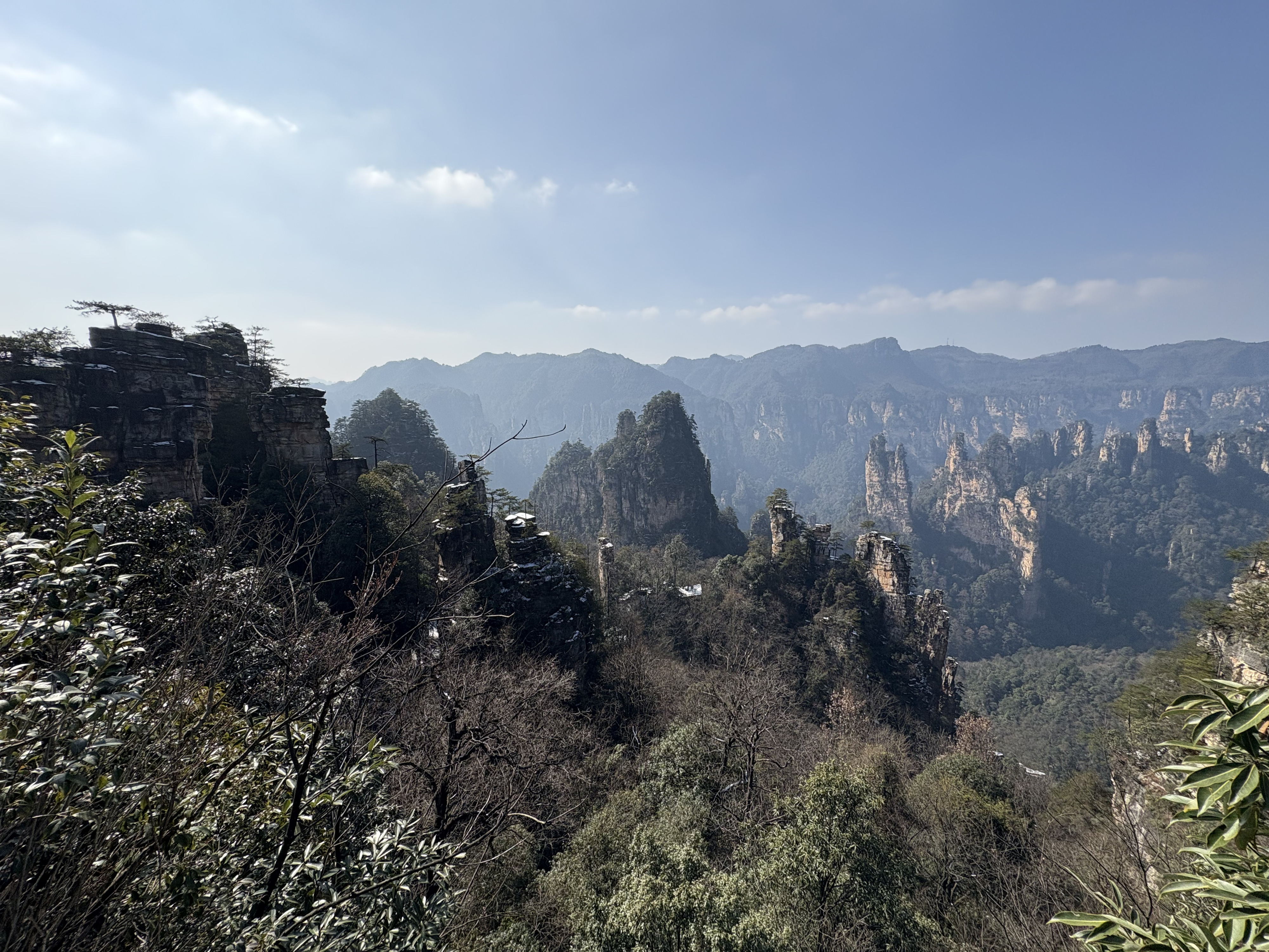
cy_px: 476
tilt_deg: -8.6
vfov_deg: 85.7
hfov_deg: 102.1
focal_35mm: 14
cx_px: 634
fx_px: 513
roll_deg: -0.2
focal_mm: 2.22
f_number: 2.2
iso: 50
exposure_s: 1/2342
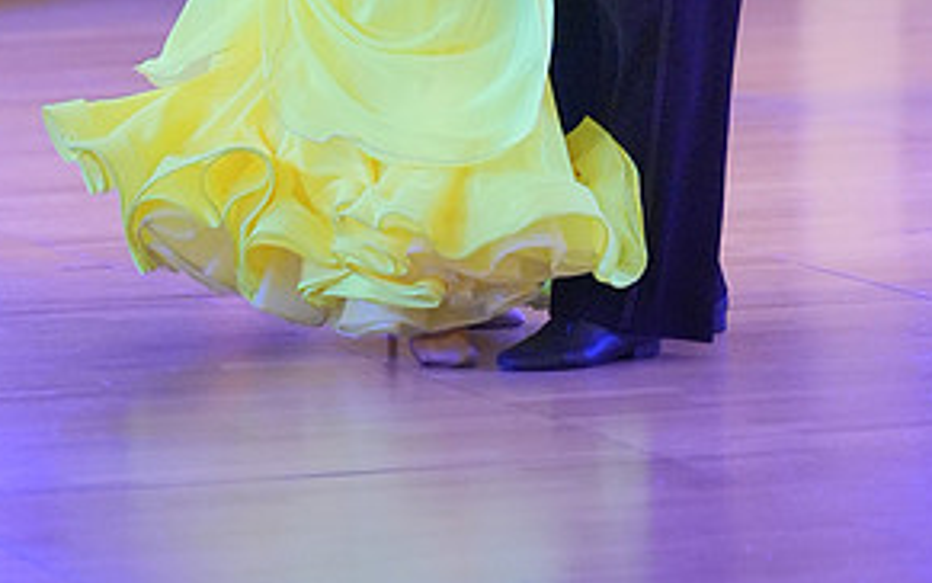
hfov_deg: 7.3
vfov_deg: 4.5
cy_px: -279
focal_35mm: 289
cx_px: 495
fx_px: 7342
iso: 5000
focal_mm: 95
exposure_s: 1/500
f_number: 2
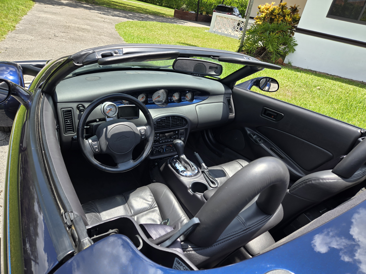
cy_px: 137
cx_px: 183
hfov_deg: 73.9
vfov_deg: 58.9
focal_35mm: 23
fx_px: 243
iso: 25
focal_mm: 5.4
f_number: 1.8
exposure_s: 1/645
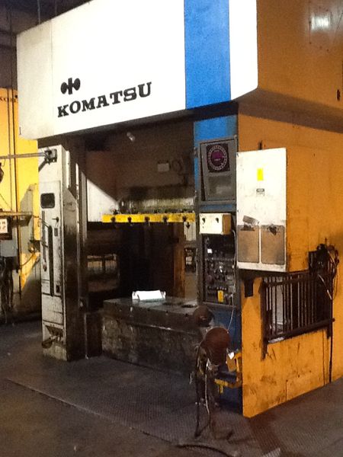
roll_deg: +1.0
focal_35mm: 44
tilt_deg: -3.2
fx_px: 581
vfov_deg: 42.9
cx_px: 172
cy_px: 228
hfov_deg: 32.9
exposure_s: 1/17
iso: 320
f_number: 2.4
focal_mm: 2.03
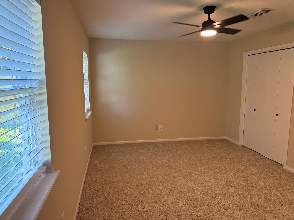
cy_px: 110
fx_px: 204
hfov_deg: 71.6
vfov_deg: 56.8
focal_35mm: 24
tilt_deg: -6.8
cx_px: 147
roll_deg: +1.0
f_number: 1.78
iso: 200
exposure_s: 1/120
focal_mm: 6.76
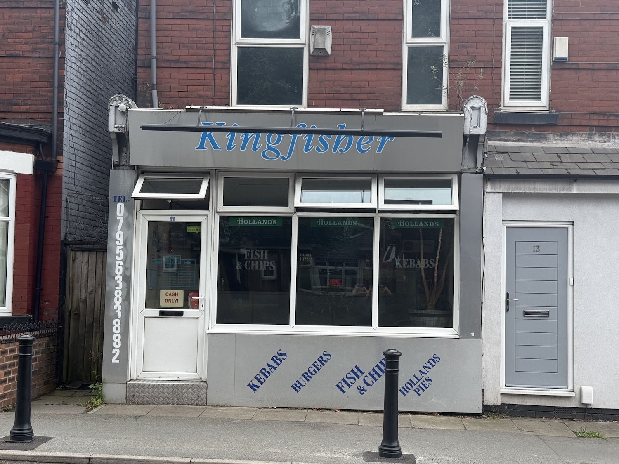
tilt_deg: +3.3
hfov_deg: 39.7
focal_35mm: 48
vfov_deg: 30.3
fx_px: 858
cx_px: 310
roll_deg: -1.6
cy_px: 232
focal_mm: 6.76
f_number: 1.78
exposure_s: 1/1242
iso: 80
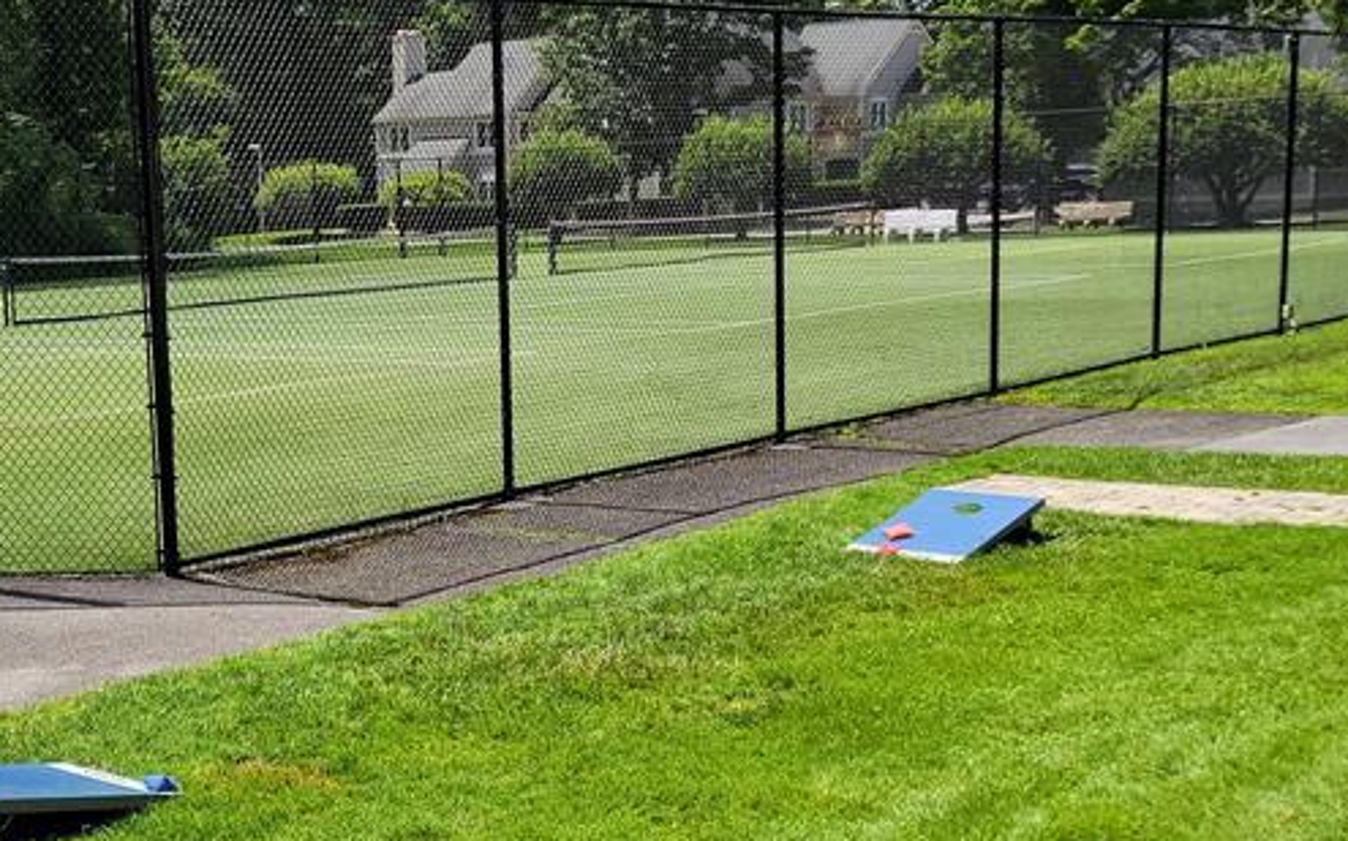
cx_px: 231
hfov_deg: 34.4
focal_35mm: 57
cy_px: 474
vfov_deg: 22.7
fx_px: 2093
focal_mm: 5.4
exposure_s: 1/2157
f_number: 1.8
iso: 40
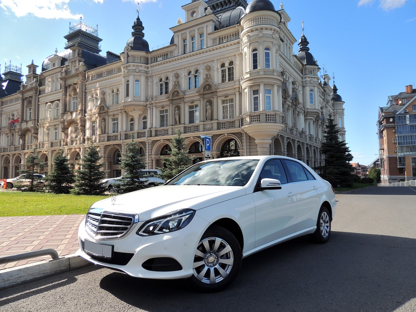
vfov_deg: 56.8
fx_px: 288
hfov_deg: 71.6
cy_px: 156
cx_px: 208
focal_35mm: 24
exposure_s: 1/1000
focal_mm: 4.3
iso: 100
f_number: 3
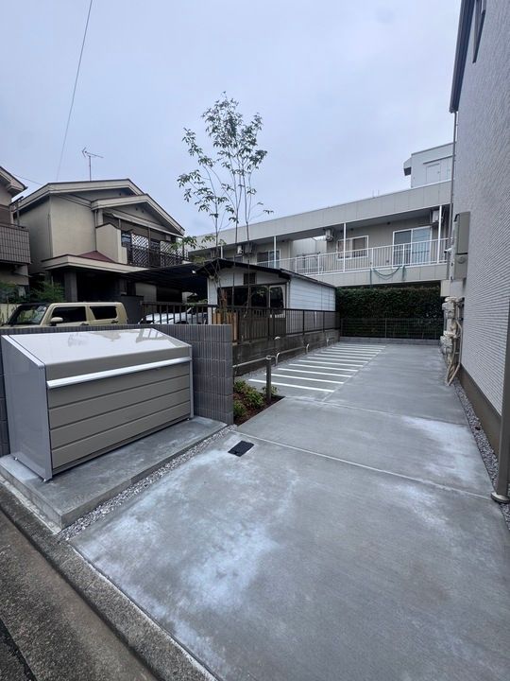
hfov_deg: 85.7
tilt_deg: -3.9
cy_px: 340
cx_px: 255
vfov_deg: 102.1
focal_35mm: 14
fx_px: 275
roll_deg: +0.2
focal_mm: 2.22
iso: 40
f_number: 2.2
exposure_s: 1/1395
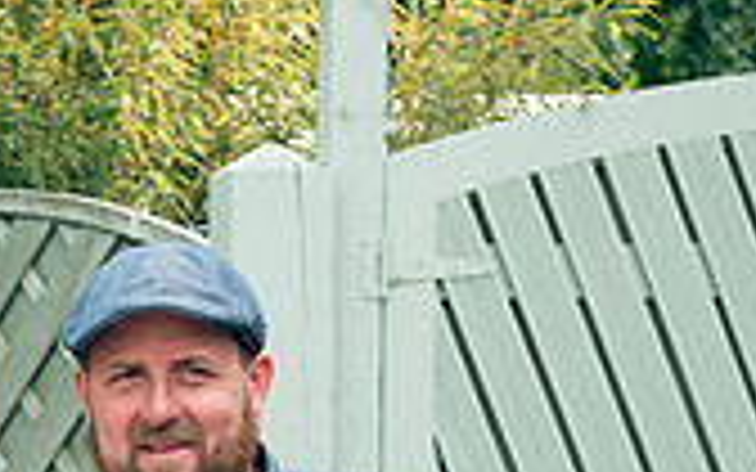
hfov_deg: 11.7
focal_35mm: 176
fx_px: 3626
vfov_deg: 7.3
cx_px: -112
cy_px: 784
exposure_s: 1/160
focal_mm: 50
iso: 160
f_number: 6.3
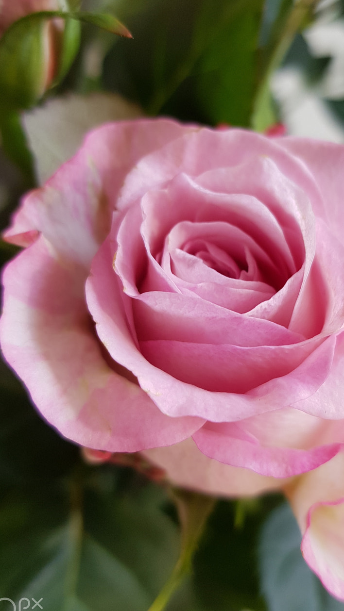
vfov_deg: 55.2
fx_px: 584
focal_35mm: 36
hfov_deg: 32.7
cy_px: 284
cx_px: 214
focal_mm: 4.2
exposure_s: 1/100
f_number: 1.7
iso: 64
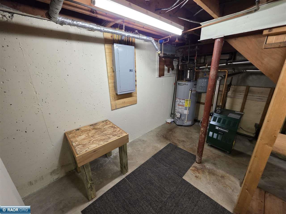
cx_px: 143
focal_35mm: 13
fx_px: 107
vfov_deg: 89.9
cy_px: 107
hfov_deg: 106.2
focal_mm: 2.2
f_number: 1.9
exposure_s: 1/60
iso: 400
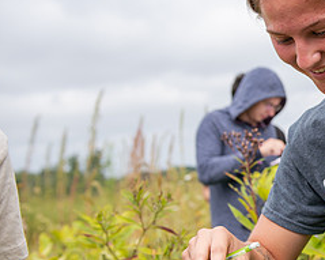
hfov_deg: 24.3
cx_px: 359
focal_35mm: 73
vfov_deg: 21.0
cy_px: 137
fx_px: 702
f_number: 3.5
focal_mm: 32
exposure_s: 1/500
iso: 100
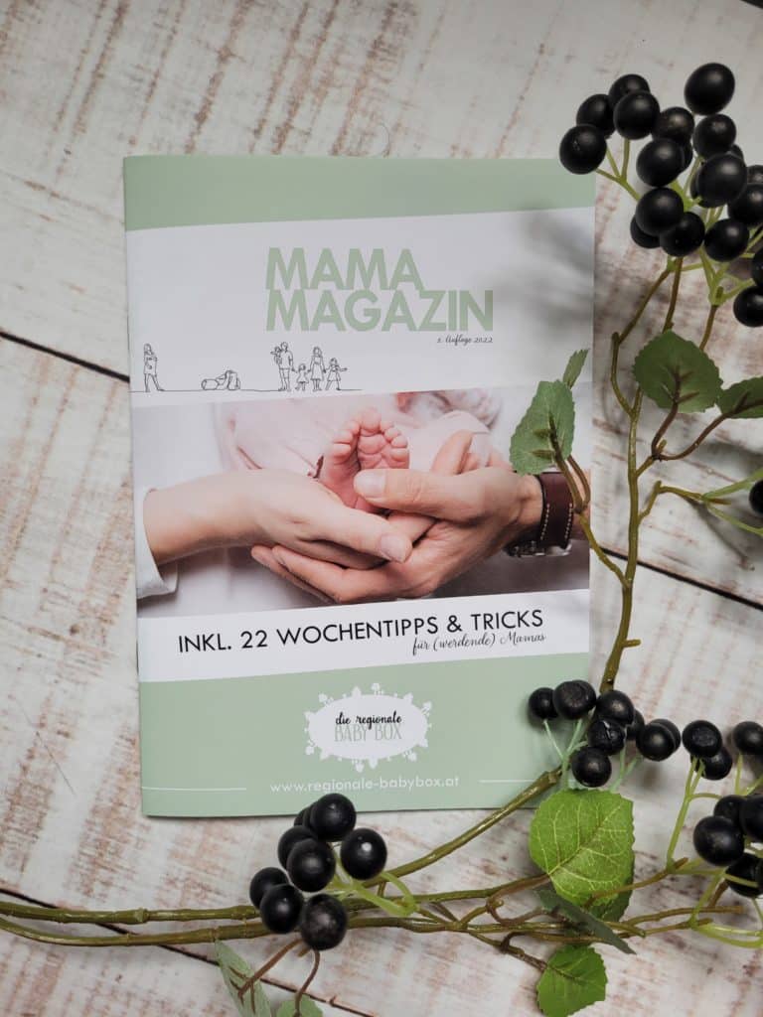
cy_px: 508
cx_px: 382
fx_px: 764
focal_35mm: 26
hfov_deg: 53.1
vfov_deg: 67.3
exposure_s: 1/100
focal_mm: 5.4
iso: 100
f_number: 1.8
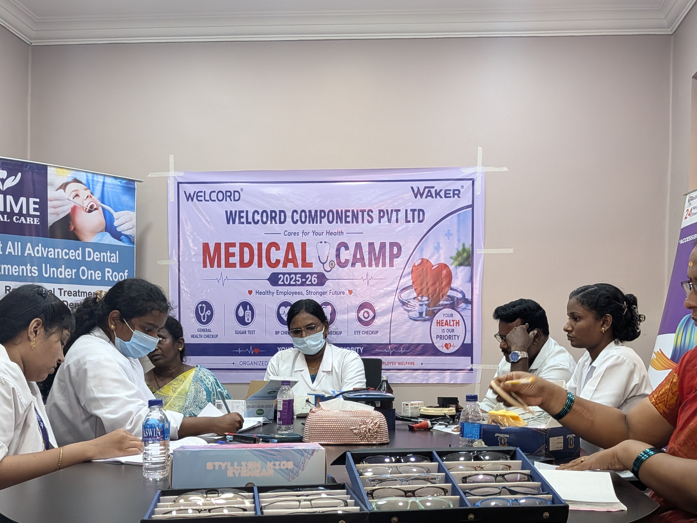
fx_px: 725
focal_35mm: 36
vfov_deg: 38.9
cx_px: 396
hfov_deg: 51.2
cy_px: 371
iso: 297
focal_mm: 4.53
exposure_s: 1/100
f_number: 1.7
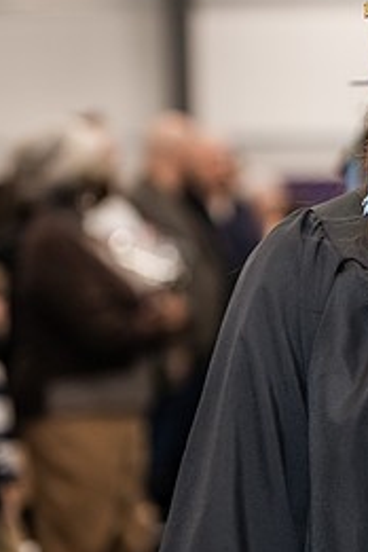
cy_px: 208
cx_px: 537
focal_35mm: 249
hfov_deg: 5.5
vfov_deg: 8.3
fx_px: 3818
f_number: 3.2
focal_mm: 112
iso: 2500
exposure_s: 1/200
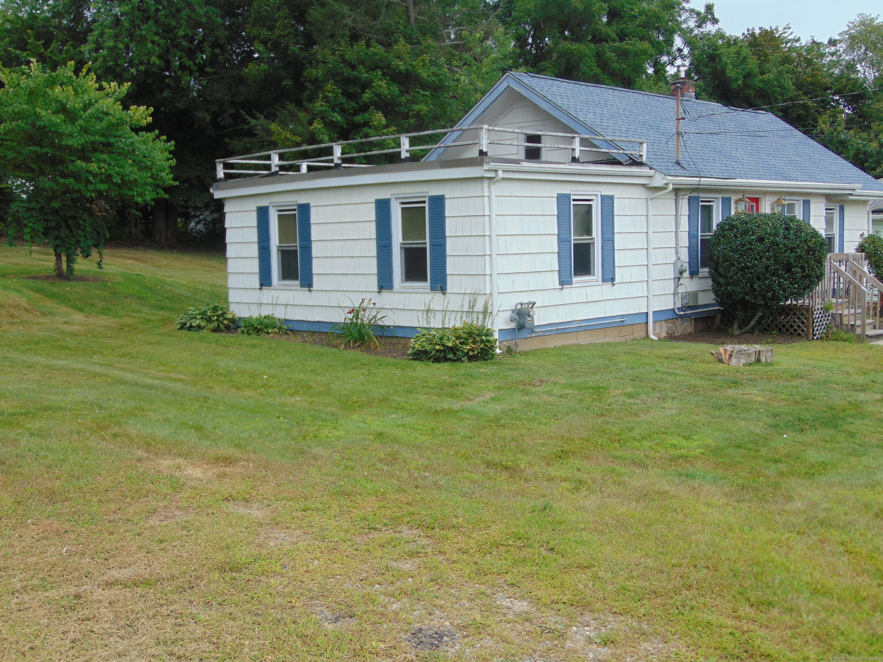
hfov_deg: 44.8
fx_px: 1071
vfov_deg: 34.3
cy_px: 331
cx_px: 442
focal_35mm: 42
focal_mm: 7.6
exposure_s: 1/320
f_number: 3.3
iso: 80
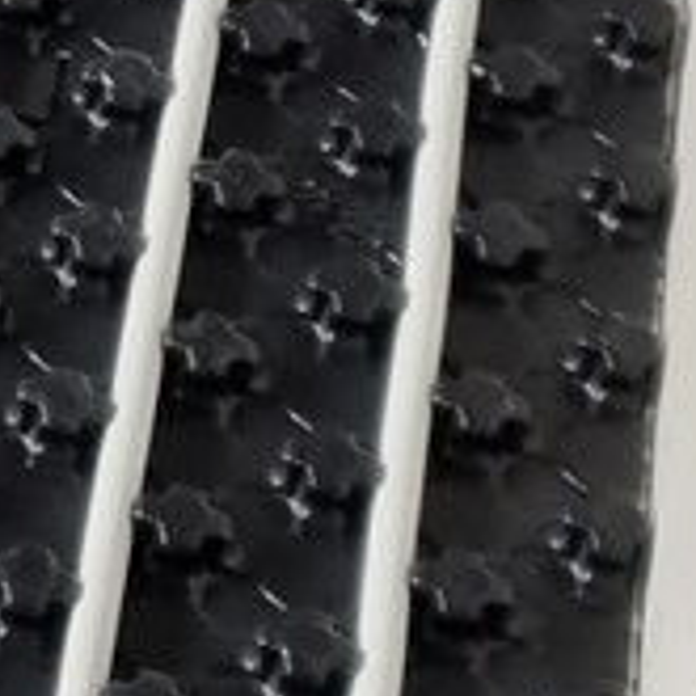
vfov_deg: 9.4
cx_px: -1873
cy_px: -468
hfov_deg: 7.6
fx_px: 4049
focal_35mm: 178
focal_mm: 5.4
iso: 160
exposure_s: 1/100
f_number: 1.8
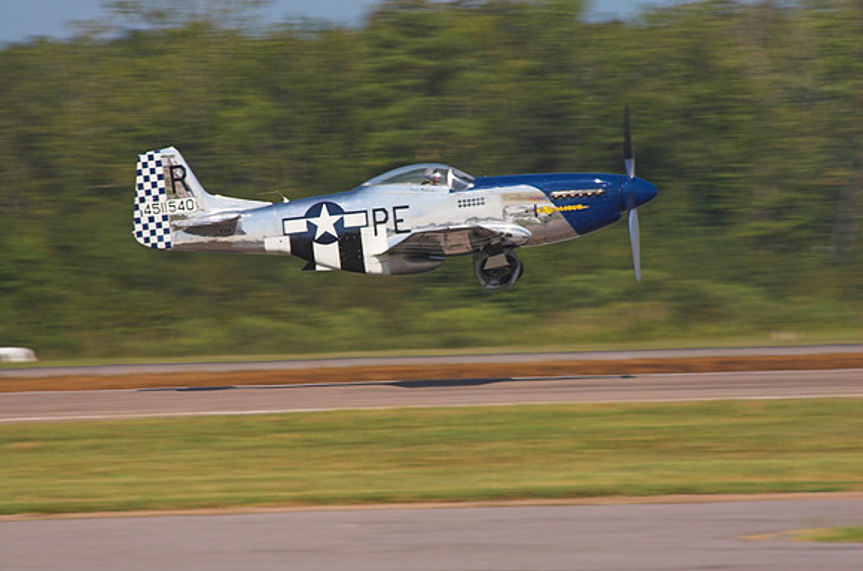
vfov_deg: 2.2
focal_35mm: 630
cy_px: 286
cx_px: 432
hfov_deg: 3.3
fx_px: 15069
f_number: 18
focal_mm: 420
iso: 200
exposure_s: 1/160
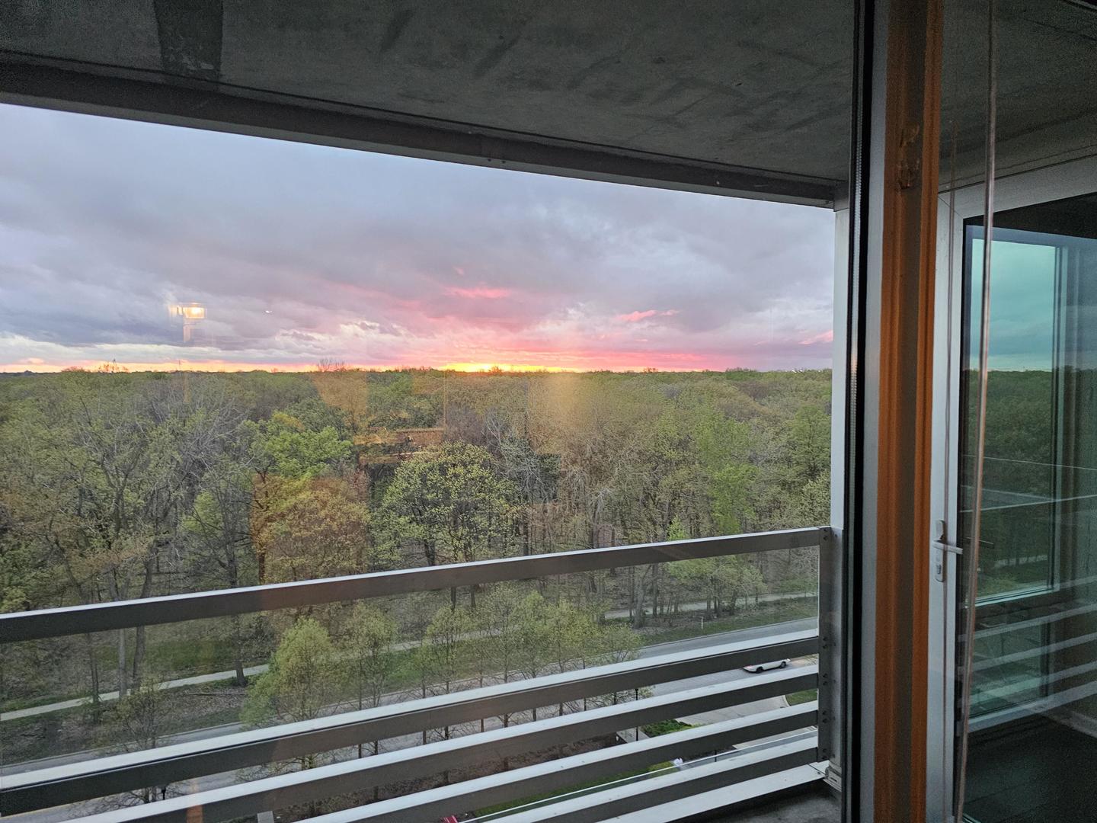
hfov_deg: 73.9
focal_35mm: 23
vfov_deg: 58.9
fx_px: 729
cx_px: 548
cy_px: 412
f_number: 1.7
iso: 1000
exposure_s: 1/120
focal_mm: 6.3
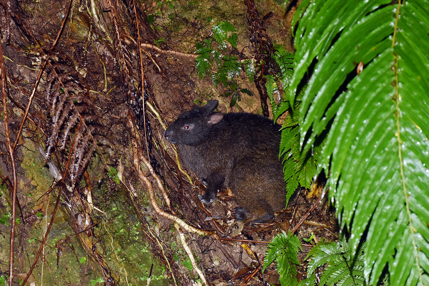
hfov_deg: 13.4
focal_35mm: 153
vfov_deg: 9.0
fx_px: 1823
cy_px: 143
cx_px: 214
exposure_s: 1/60
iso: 800
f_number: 8
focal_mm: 102
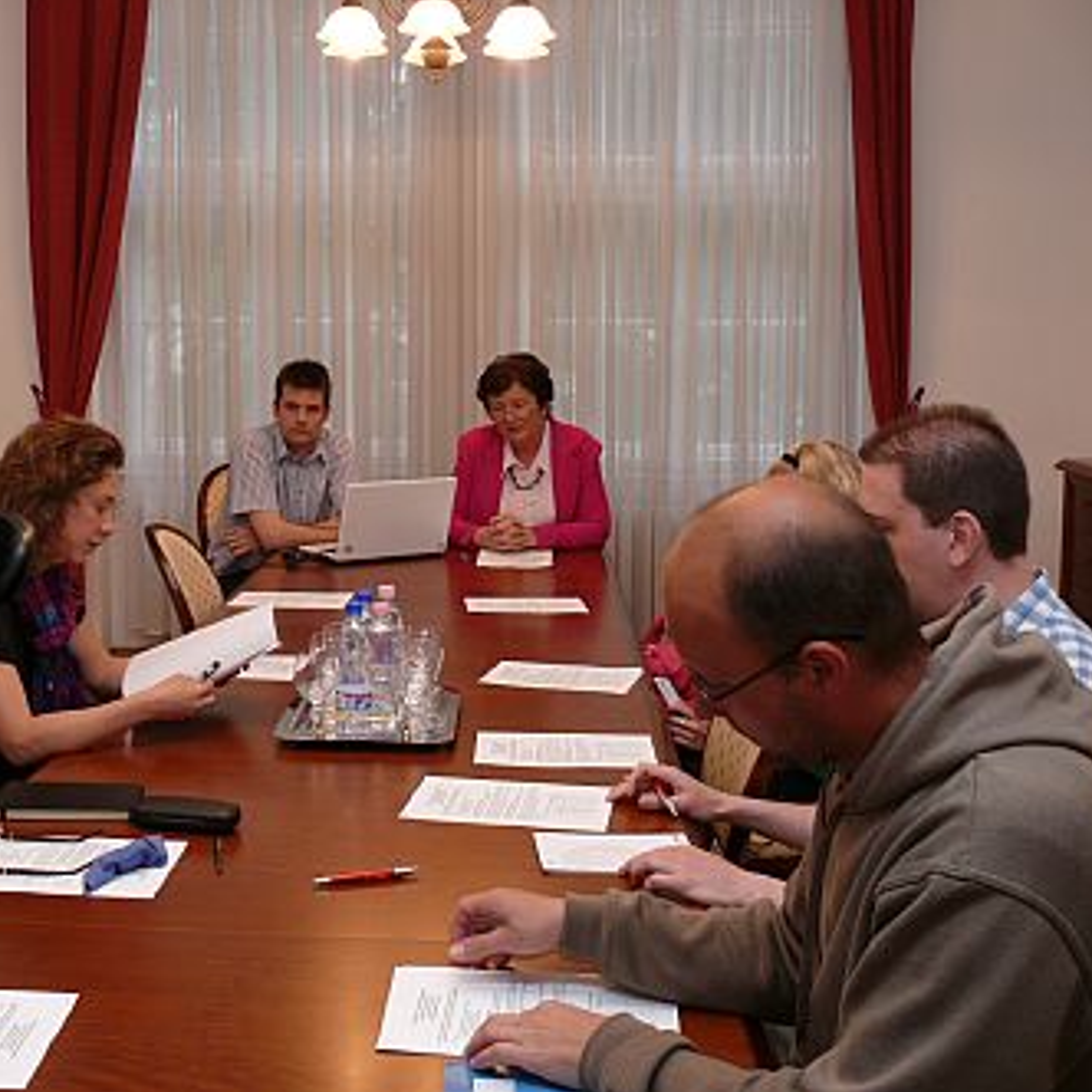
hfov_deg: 39.7
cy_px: 539
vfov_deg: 40.0
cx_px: 395
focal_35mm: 42
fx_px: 1499
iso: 100
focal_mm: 7.4
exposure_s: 1/30
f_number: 2.8
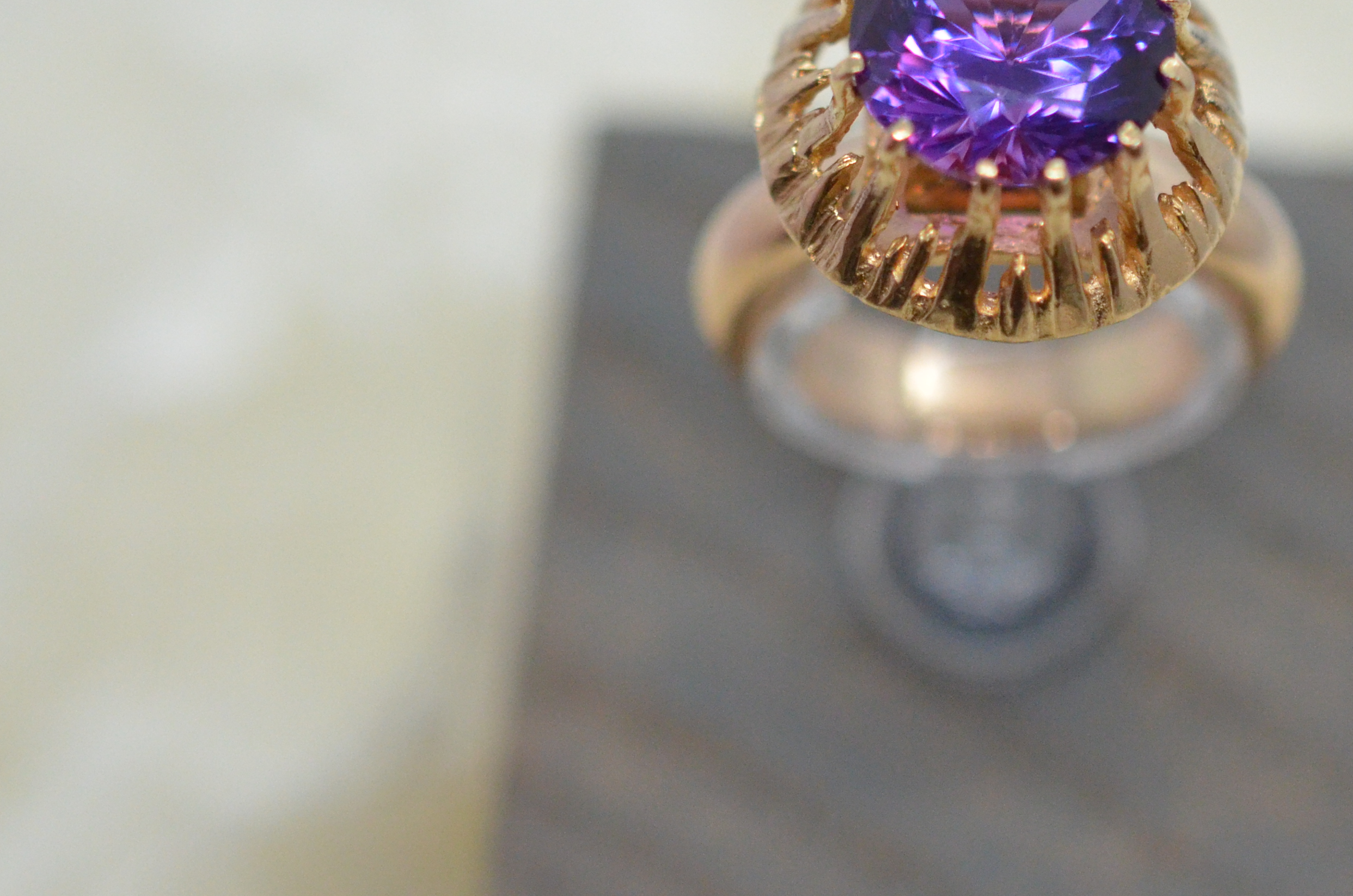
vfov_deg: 11.4
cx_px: 1005
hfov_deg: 17.1
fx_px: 4463
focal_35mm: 119
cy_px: 160
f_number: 4
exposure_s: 1/2500
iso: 2500
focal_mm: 40
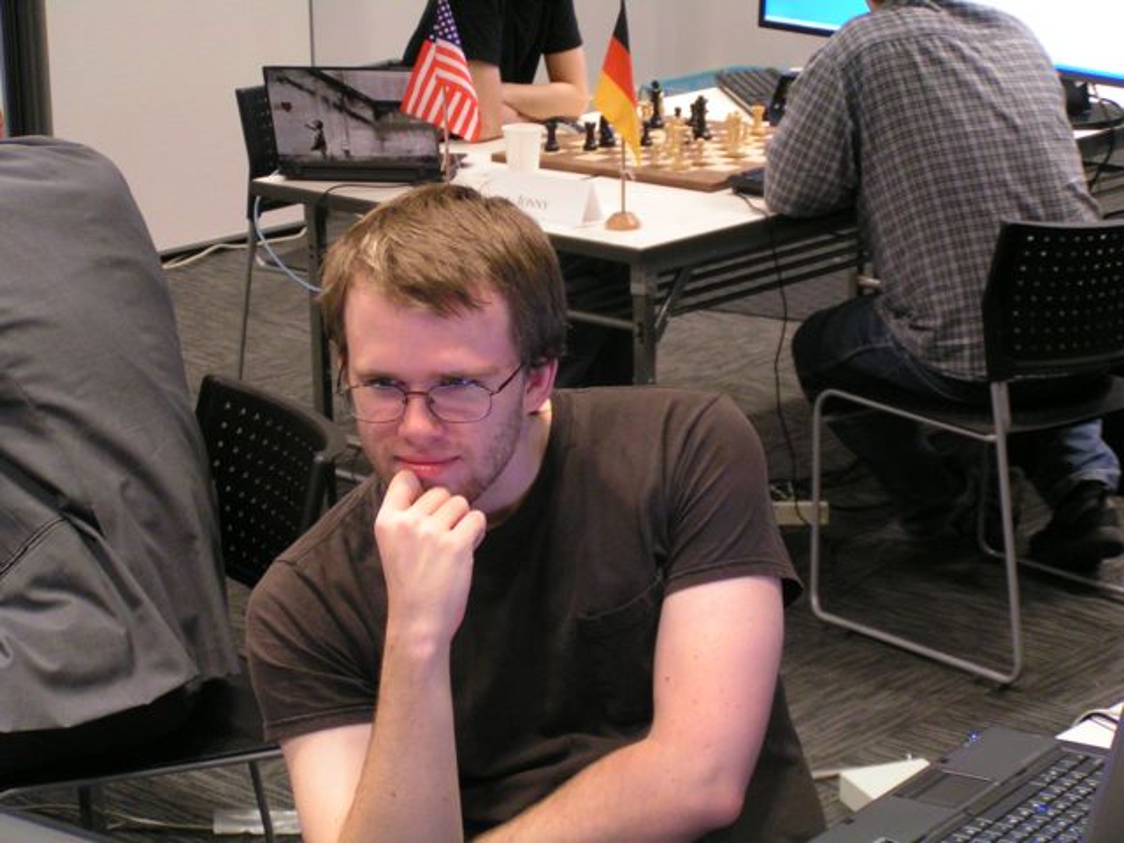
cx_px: 562
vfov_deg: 15.6
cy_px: 422
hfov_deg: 20.7
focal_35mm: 95
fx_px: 3085
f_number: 3.5
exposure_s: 1/13
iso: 200
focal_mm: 14.5
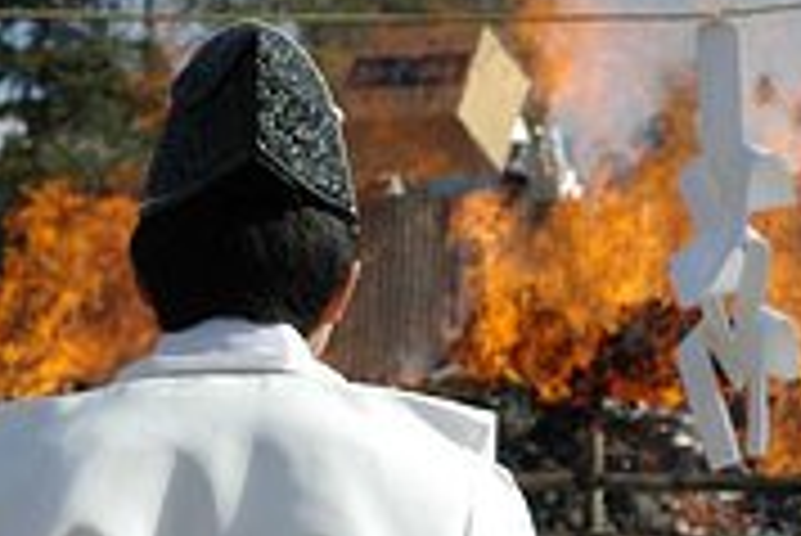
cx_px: 284
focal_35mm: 323
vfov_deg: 4.3
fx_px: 7202
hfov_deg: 6.4
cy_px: 410
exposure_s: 1/350
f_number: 8
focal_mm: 75
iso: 200
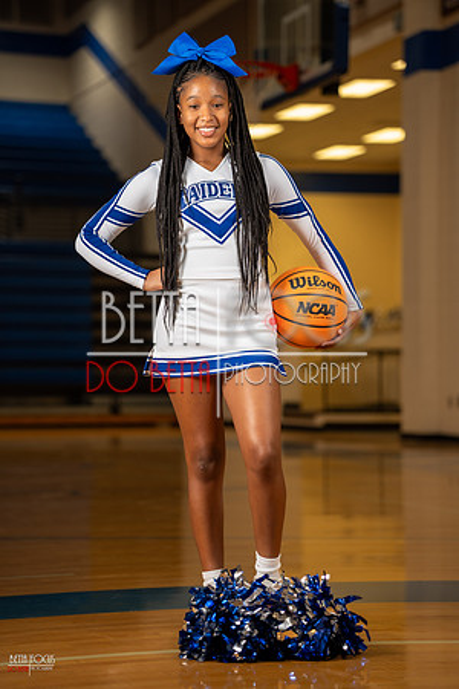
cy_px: 344
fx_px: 2008
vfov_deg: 19.5
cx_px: 230
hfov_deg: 13.0
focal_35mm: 105
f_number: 2.8
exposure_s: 1/160
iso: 500
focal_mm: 105
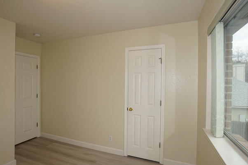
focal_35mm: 17
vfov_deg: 70.5
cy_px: 84
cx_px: 122
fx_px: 117
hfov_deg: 93.2
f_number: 4
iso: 200
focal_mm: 11
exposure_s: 1/160
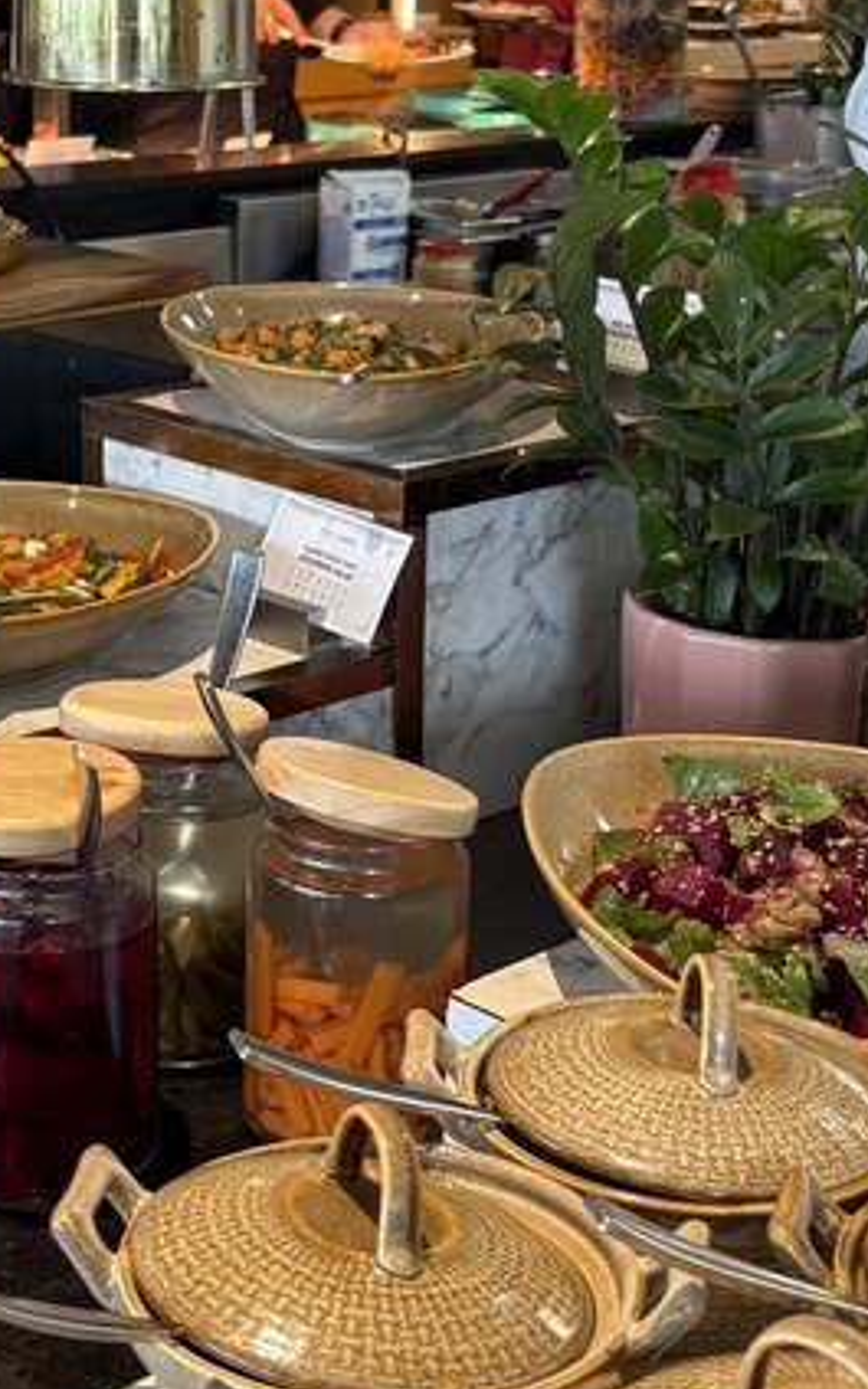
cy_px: 609
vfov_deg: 31.5
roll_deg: -0.5
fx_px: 2460
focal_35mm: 65
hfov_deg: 19.9
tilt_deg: -16.1
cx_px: 282
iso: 64
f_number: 1.6
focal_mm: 5.96
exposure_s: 1/50
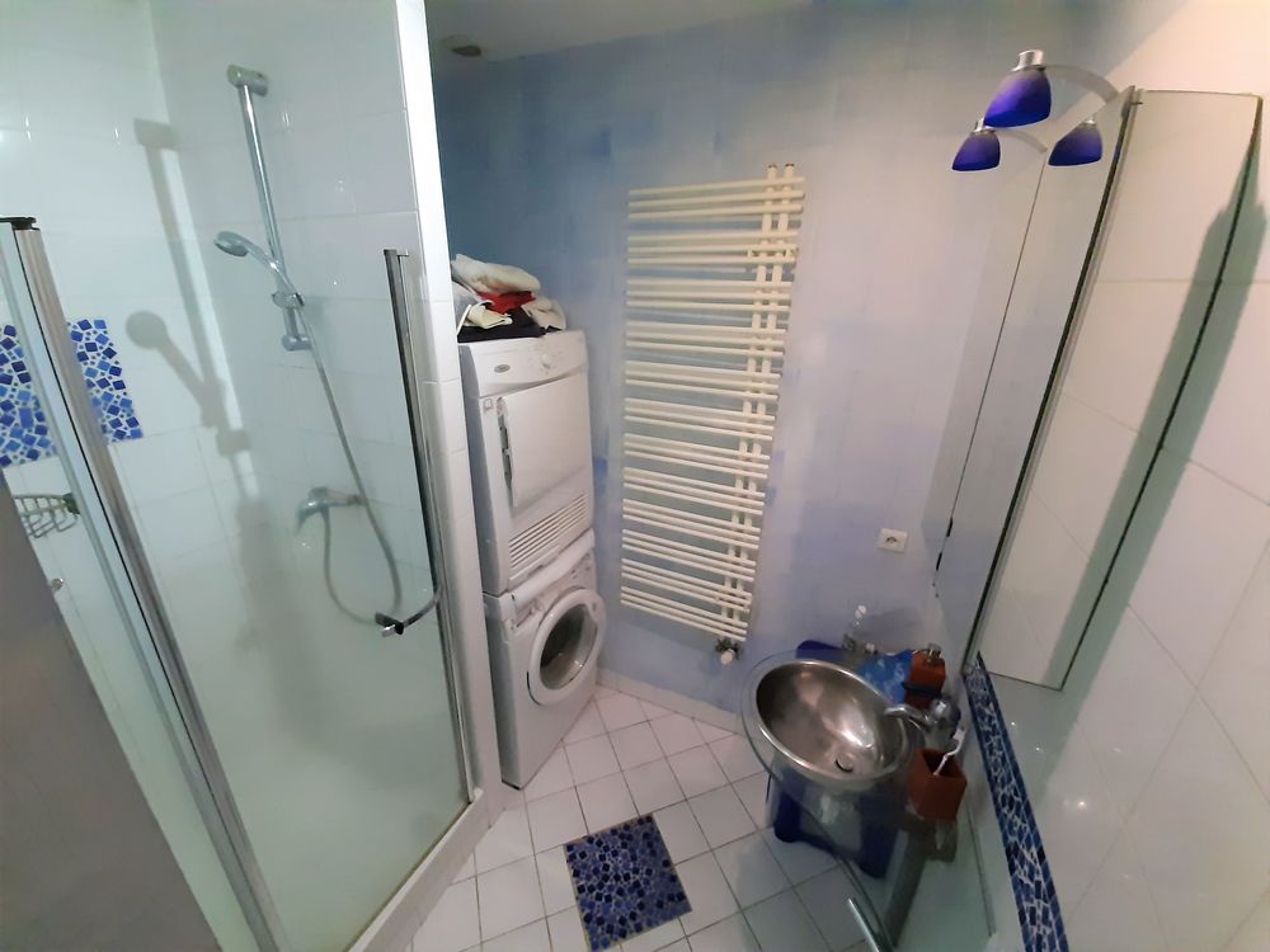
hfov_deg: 106.2
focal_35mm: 13
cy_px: 476
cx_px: 635
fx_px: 477
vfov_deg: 89.9
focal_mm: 1.42
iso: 640
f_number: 2.2
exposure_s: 1/20
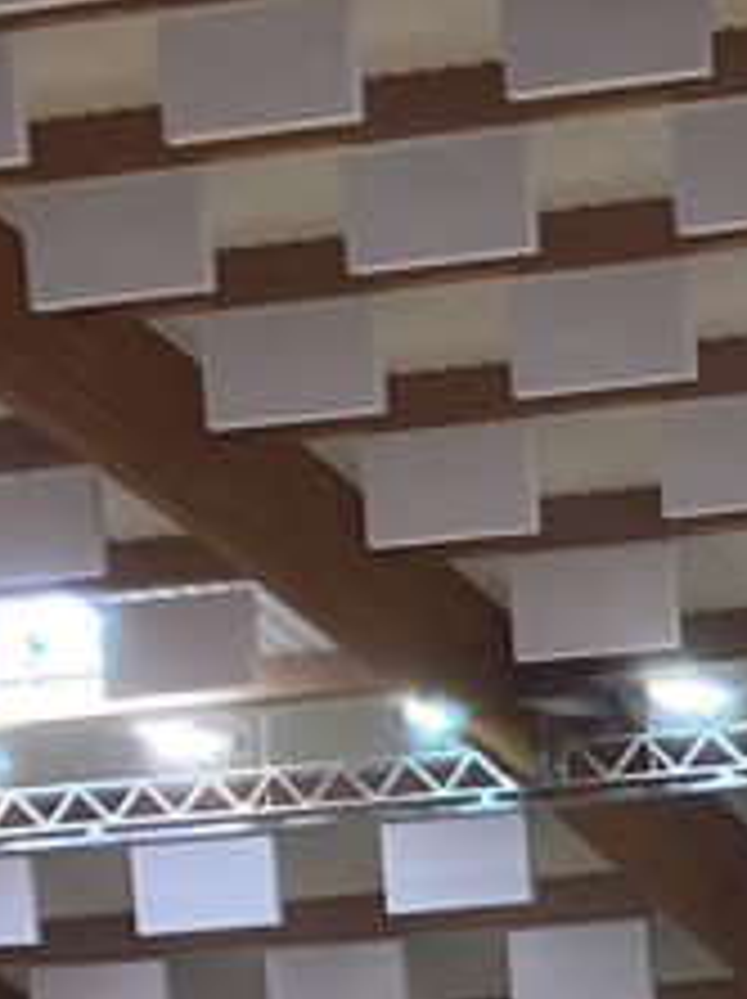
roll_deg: +0.7
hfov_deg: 7.1
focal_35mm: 180
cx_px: 2426
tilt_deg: -7.3
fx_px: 5189
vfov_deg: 9.3
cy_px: 2696
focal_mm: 4.25
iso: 125
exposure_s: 1/100
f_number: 1.8
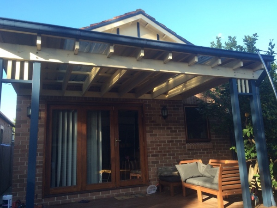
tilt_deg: +9.2
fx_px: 232
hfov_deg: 61.7
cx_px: 138
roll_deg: +3.0
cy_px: 104
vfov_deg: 48.2
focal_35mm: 29
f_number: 2.2
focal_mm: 4.15
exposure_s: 1/318
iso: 32
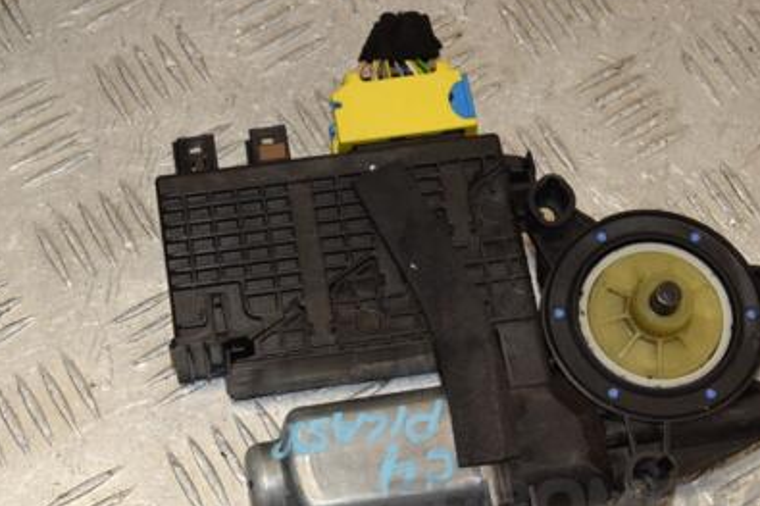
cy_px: 252
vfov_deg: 17.1
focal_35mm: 80
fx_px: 1683
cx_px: 352
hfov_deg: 25.4
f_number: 11
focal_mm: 35
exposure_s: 1/200
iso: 800
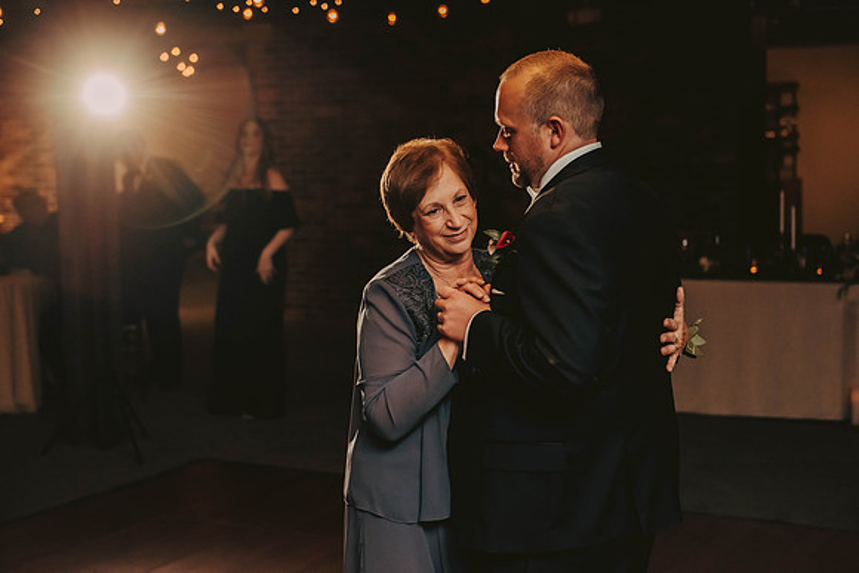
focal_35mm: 62
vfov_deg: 21.9
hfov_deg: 32.4
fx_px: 1480
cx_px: 430
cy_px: 286
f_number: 3.2
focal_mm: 62
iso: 2000
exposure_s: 1/200
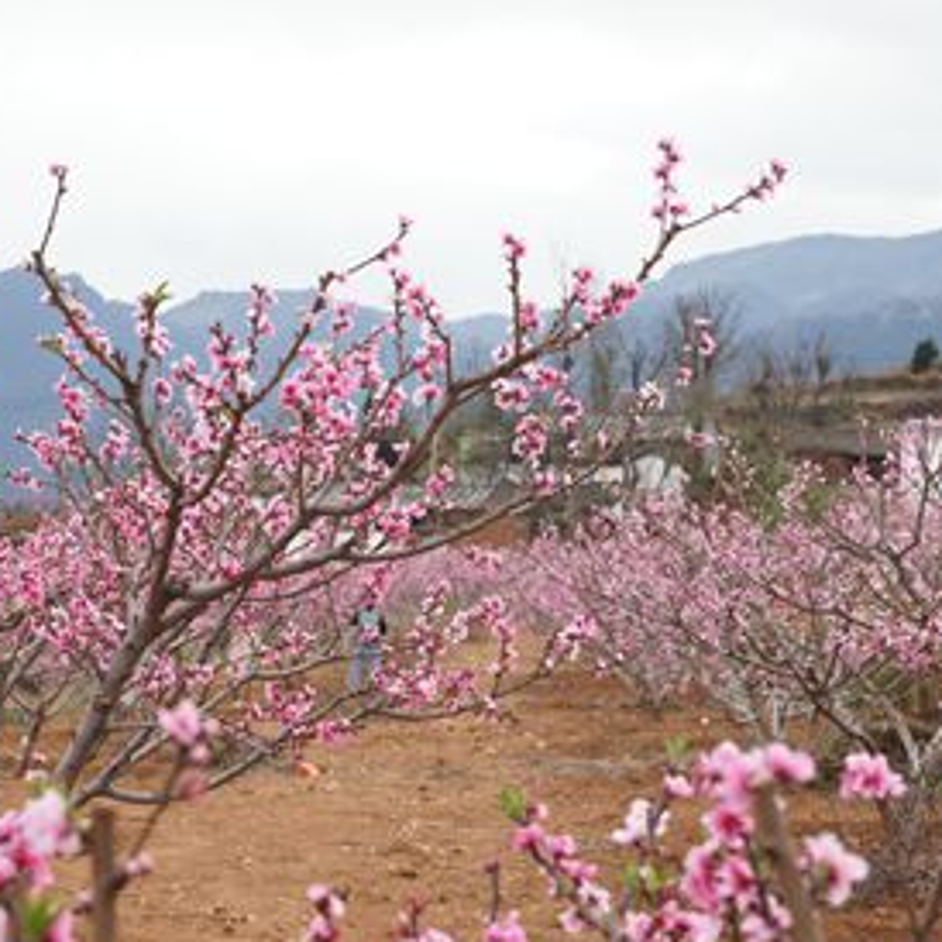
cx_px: 394
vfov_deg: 22.5
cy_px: 511
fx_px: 2371
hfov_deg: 22.5
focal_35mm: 77
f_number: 6.7
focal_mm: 55
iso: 200
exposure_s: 1/200
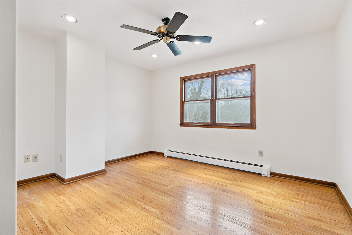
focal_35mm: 16
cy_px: 118
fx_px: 156
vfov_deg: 73.7
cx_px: 176
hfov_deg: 96.7
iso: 400
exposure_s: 1/40
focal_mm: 16
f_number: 8
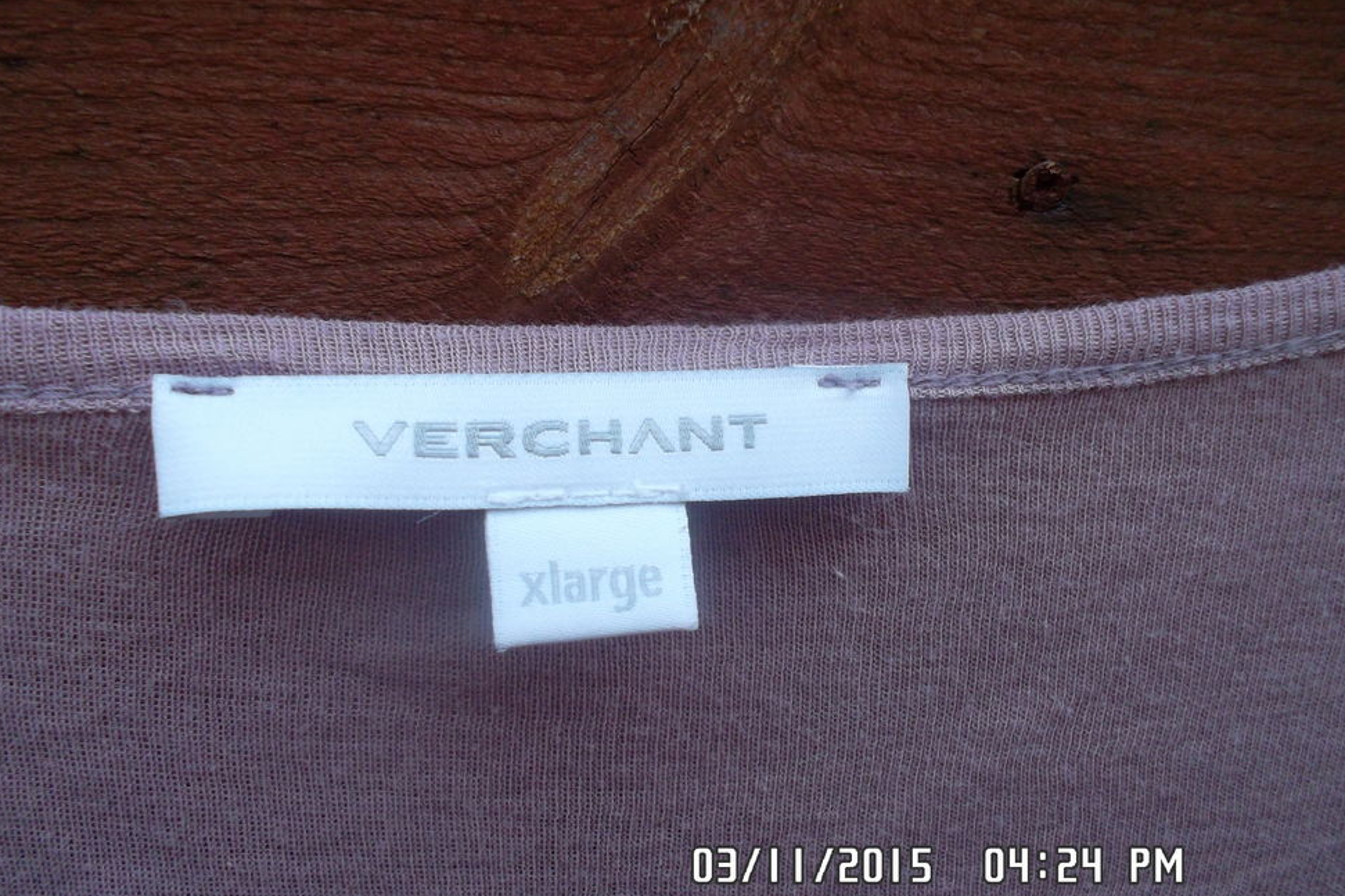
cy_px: 461
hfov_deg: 61.9
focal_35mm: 30
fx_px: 1121
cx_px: 663
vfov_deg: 43.6
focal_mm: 4.1
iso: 103
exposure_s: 1/45
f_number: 3.3
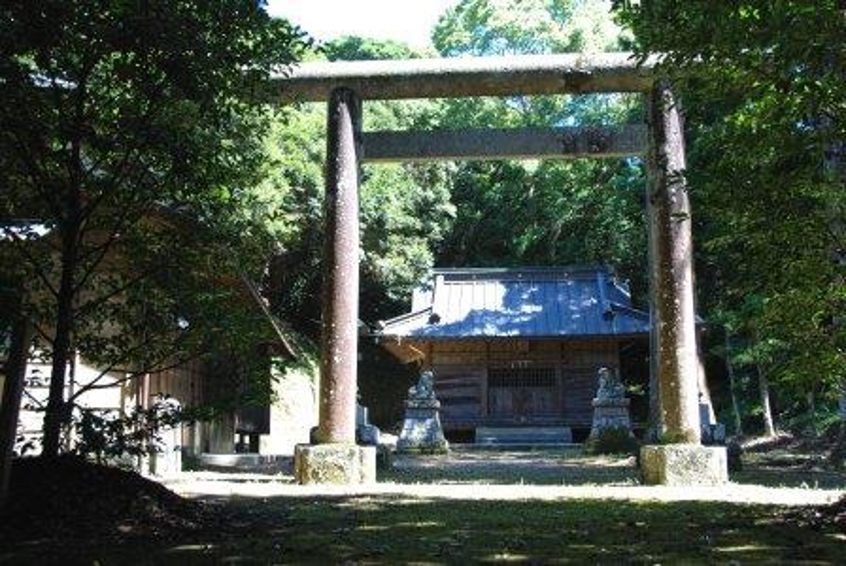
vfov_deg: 34.3
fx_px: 918
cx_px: 423
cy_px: 283
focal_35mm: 39
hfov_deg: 49.5
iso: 200
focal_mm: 26
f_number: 5.6
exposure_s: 1/125
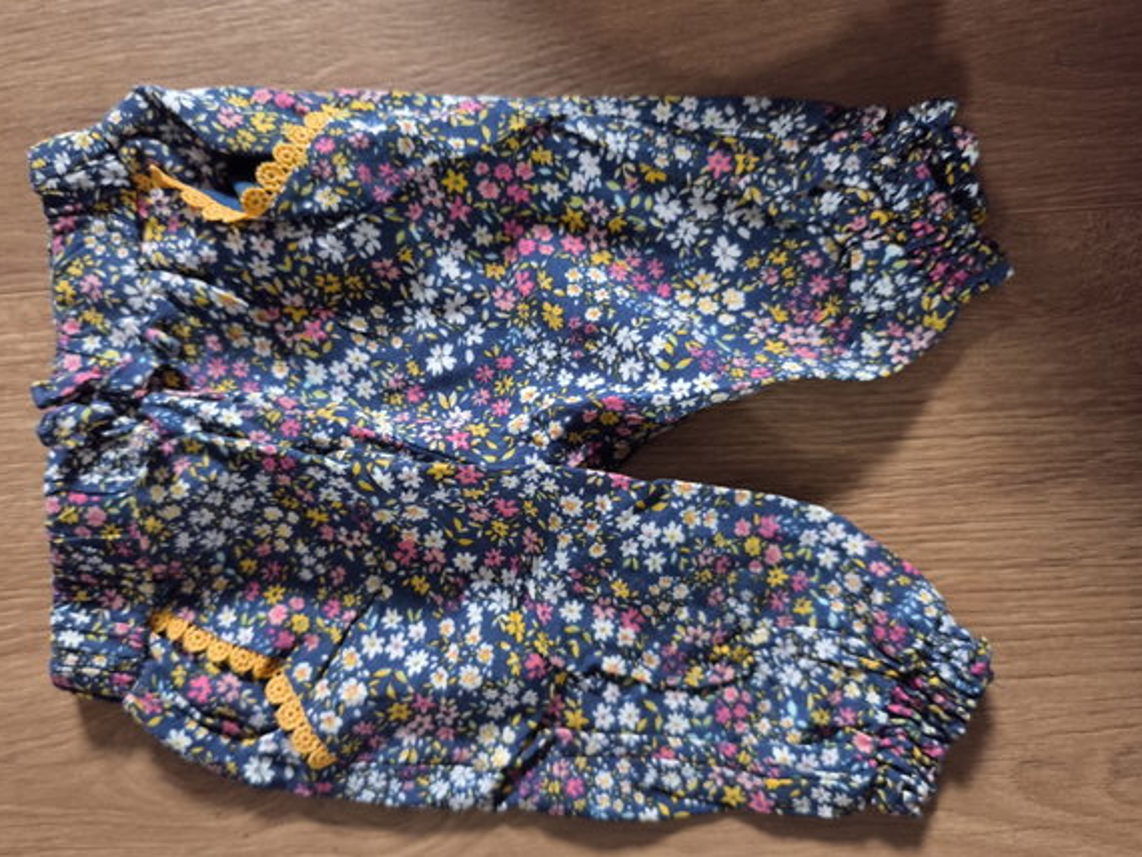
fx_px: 825
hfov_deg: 69.3
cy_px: 432
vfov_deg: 54.9
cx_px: 549
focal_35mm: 25
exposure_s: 1/126
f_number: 1.6
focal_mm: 6.57
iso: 4000
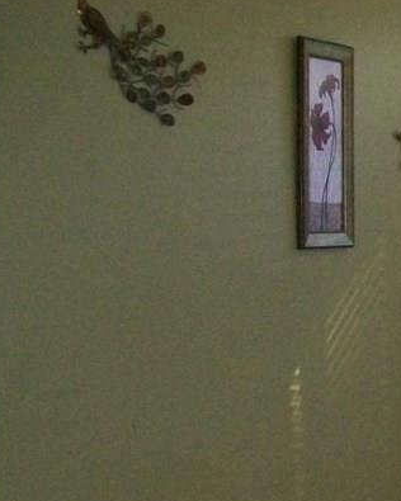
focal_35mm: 91
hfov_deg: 15.3
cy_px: 337
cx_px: 638
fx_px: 1350
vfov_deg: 21.0
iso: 200
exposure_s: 1/125
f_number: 2.7
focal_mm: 6
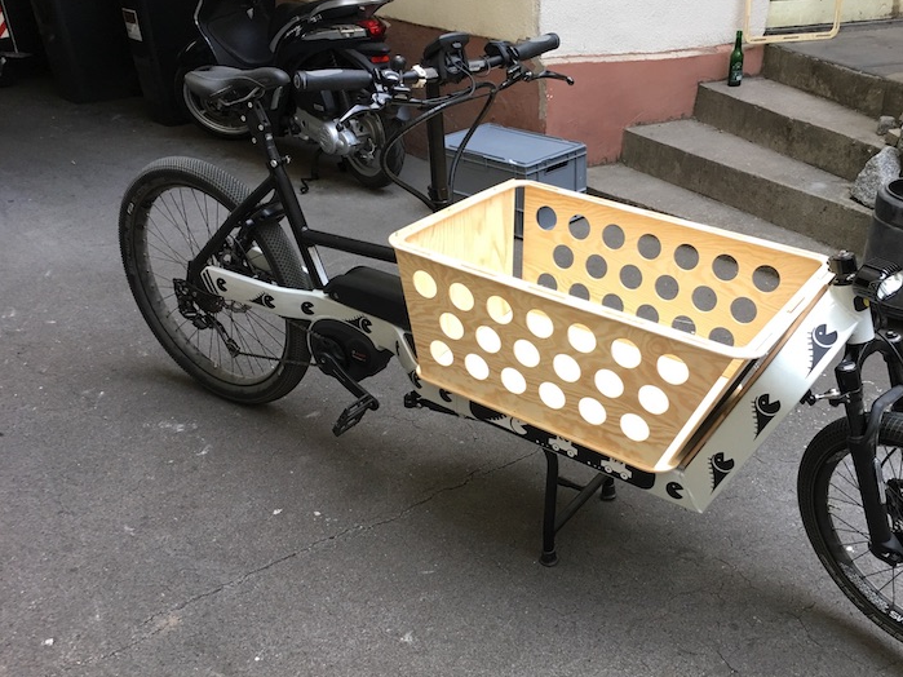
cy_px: 358
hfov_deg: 53.7
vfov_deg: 41.8
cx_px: 528
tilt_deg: -27.8
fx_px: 887
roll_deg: +0.9
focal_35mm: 34
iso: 64
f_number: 2.2
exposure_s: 1/33
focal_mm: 4.15
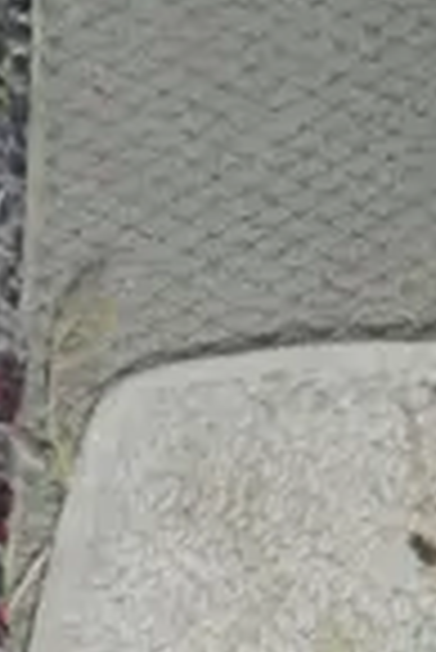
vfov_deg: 8.6
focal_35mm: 206
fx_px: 3733
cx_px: -1142
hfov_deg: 5.9
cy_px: 1808
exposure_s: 1/60
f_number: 3.5
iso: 640
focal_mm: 14
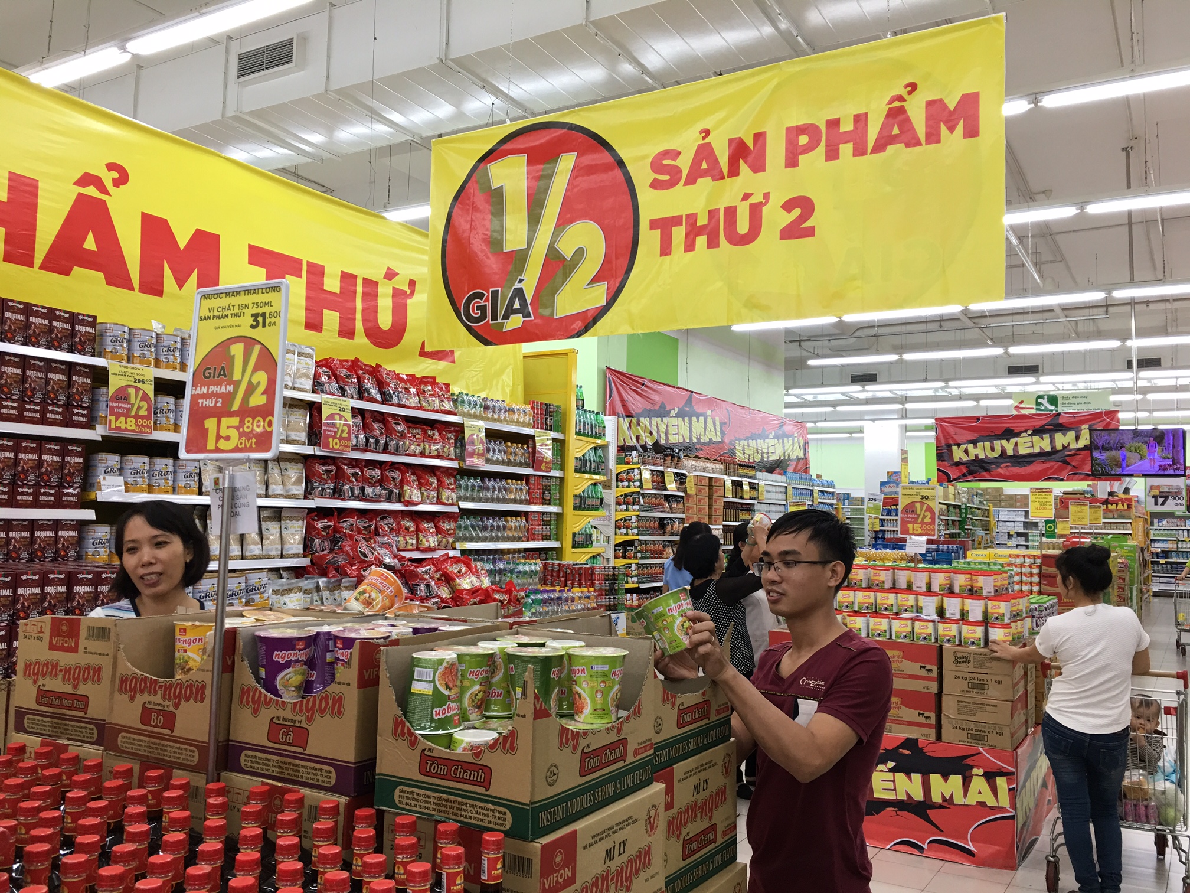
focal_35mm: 29
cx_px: 595
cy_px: 446
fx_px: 997
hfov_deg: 61.7
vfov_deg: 48.2
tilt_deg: +6.4
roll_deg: -0.8
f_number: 2.2
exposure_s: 1/33
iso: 40
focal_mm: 4.15
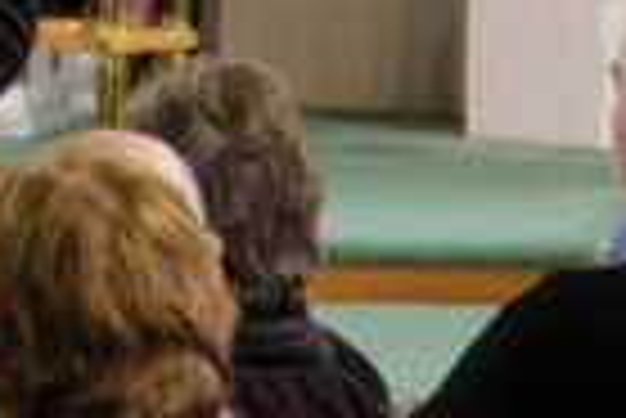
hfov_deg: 4.2
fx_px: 8373
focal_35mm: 481
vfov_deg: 2.9
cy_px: -85
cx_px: -486
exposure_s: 1/25
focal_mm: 57.8
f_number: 5.6
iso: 3200
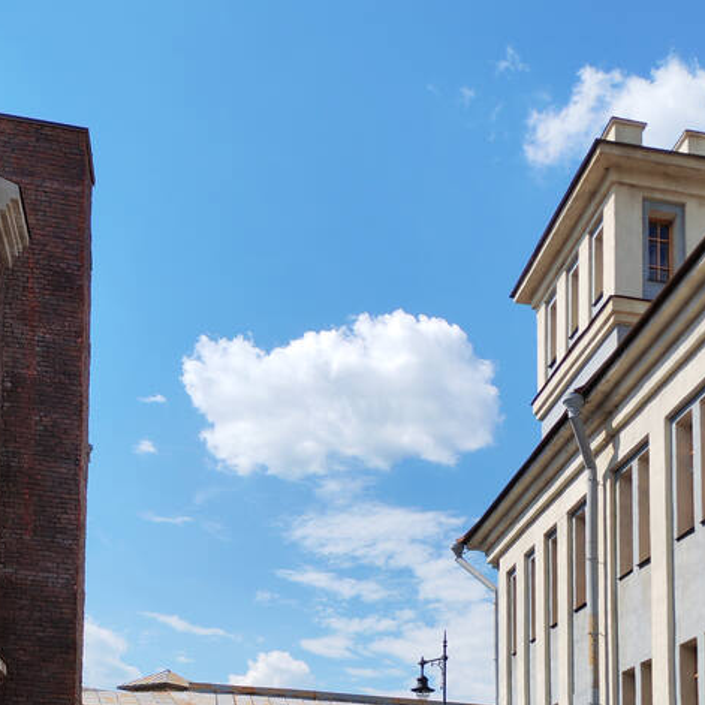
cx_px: 376
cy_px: 551
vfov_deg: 33.8
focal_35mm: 49
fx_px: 1129
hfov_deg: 34.7
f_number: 1.9
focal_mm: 6.12
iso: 50
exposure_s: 1/760
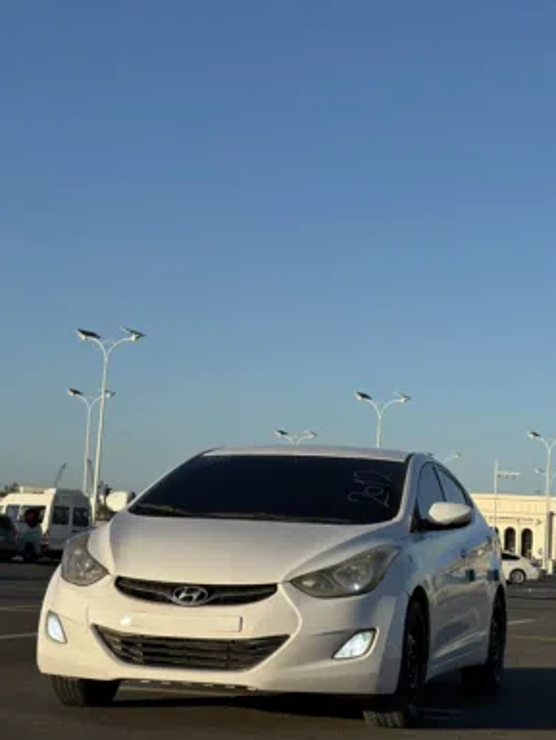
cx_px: 281
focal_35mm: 80
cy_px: 381
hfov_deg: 18.4
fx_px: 1712
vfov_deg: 24.4
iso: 32
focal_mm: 9
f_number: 2.8
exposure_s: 1/690
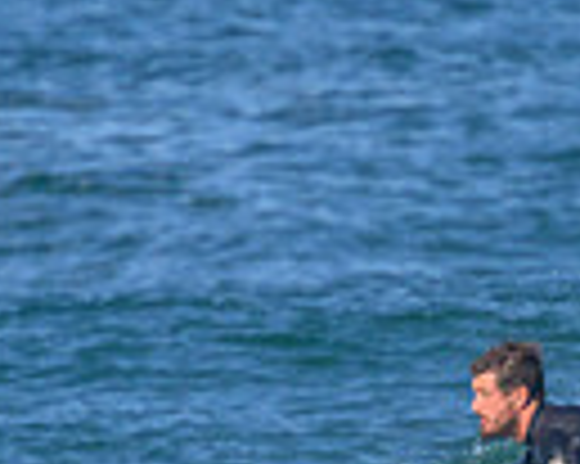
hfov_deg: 0.6
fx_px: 57856
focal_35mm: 3373
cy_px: 673
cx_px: 522
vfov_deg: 0.5
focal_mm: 800
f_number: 11
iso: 1400
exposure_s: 1/2000
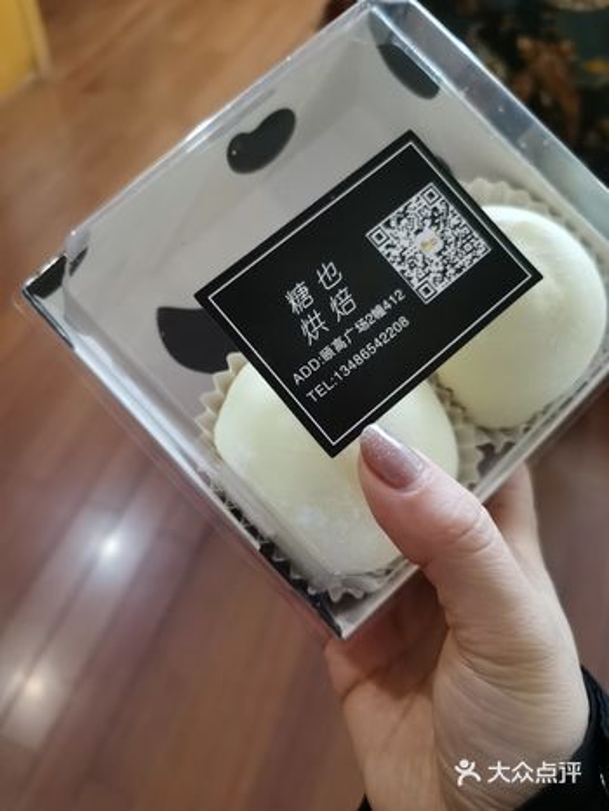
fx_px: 633
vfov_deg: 65.3
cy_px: 406
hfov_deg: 51.4
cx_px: 304
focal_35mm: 27
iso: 640
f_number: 1.6
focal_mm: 5.56
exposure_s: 1/25
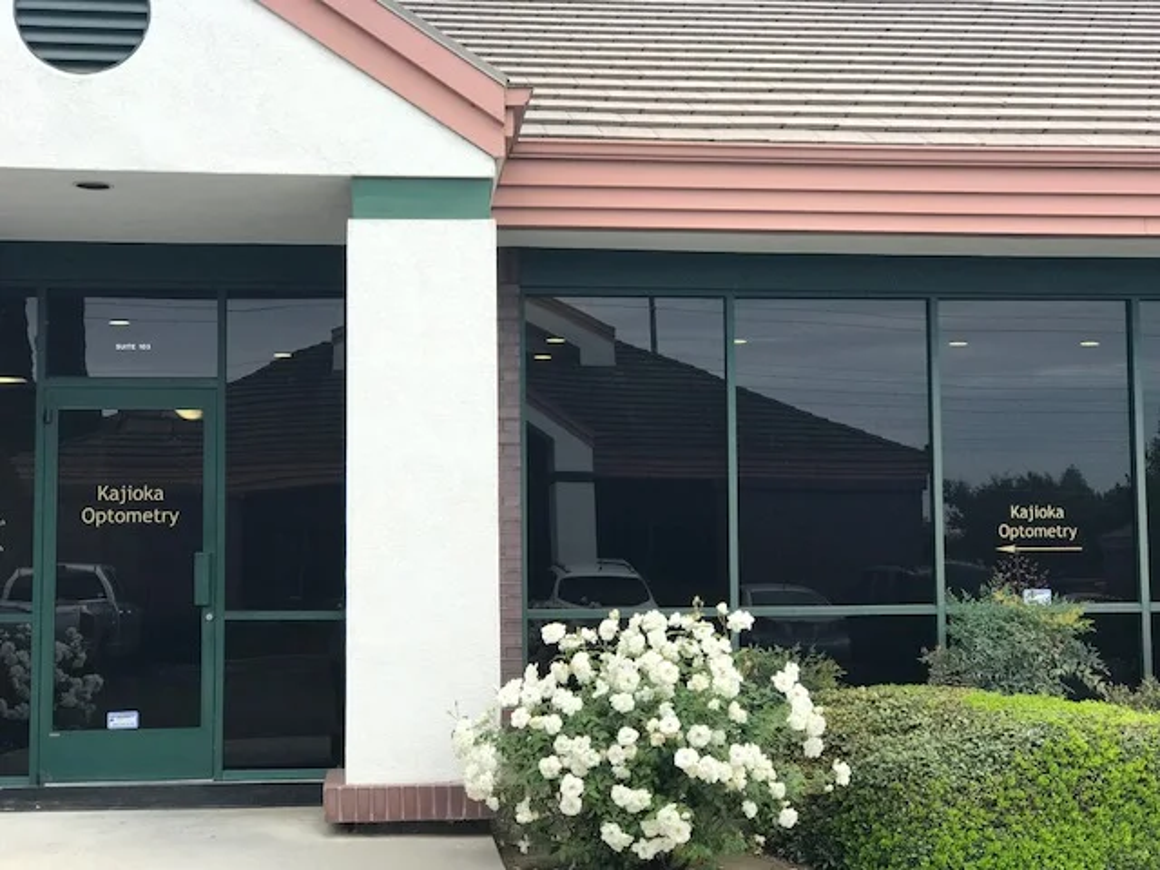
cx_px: 580
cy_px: 435
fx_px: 1910
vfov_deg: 25.7
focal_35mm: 57
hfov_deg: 33.8
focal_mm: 6.6
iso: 25
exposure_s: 1/120
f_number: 2.8
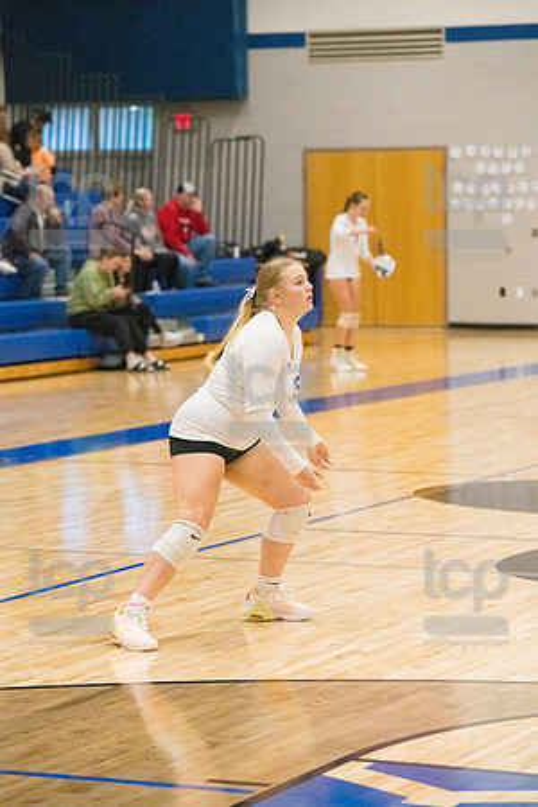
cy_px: 404
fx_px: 3026
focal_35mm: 135
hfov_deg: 10.2
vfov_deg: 15.2
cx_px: 269
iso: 10000
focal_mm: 135
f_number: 4.5
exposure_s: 1/1600
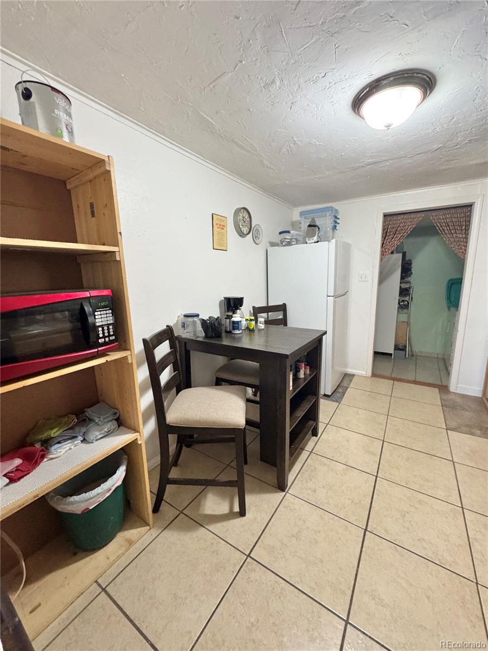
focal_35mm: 14
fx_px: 263
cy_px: 326
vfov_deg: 102.1
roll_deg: +1.8
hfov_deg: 85.7
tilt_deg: -10.8
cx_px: 244
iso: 400
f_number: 2.2
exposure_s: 1/60
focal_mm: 2.22
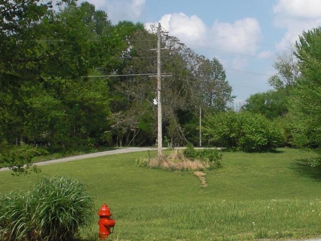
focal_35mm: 85
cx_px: 301
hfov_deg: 22.4
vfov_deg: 17.3
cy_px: 180
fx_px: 788
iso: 64
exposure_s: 1/500
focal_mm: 6.3
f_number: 5.6
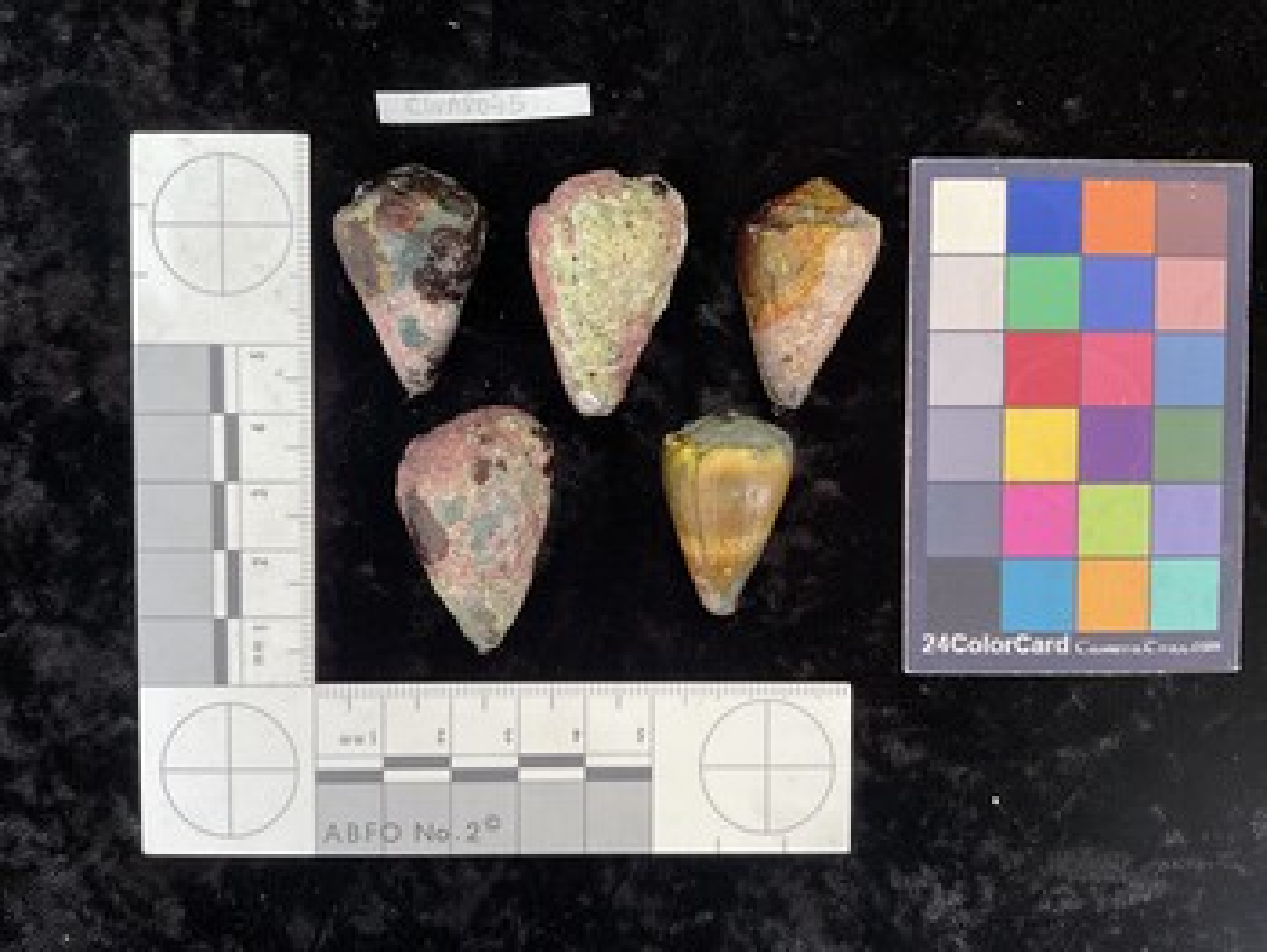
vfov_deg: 48.3
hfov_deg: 61.6
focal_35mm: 29
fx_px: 1062
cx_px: 634
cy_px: 476
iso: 64
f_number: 1.8
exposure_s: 1/120
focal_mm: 3
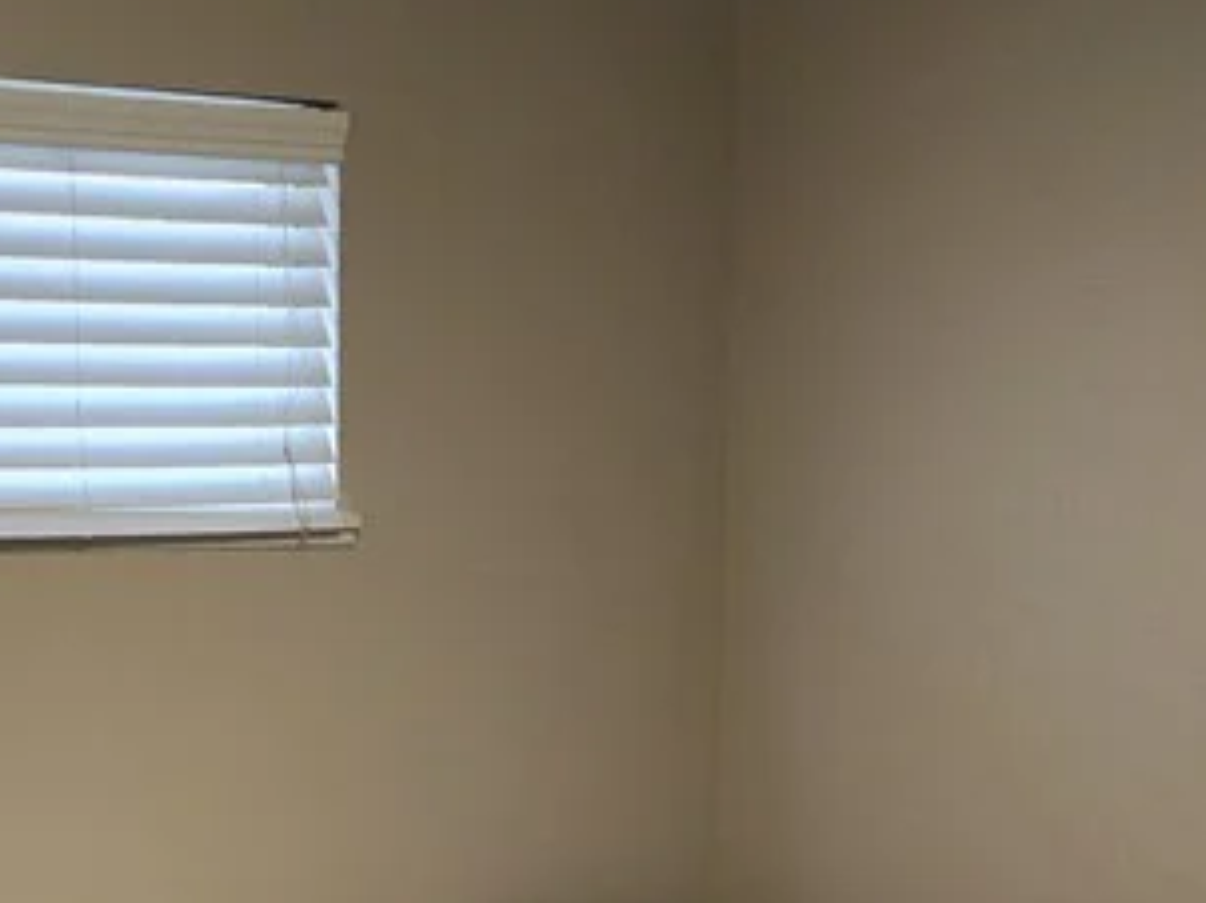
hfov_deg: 24.4
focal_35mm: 78
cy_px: 783
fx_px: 2715
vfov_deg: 18.6
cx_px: 156
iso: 320
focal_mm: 6.4
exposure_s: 1/30
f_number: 1.8
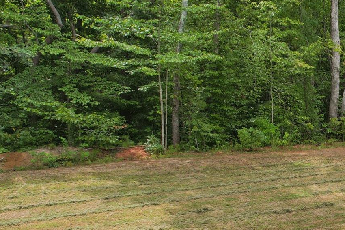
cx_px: 401
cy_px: 195
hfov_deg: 32.0
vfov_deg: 25.0
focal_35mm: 53
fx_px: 508
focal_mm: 8.4
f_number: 2.8
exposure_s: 1/180
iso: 100
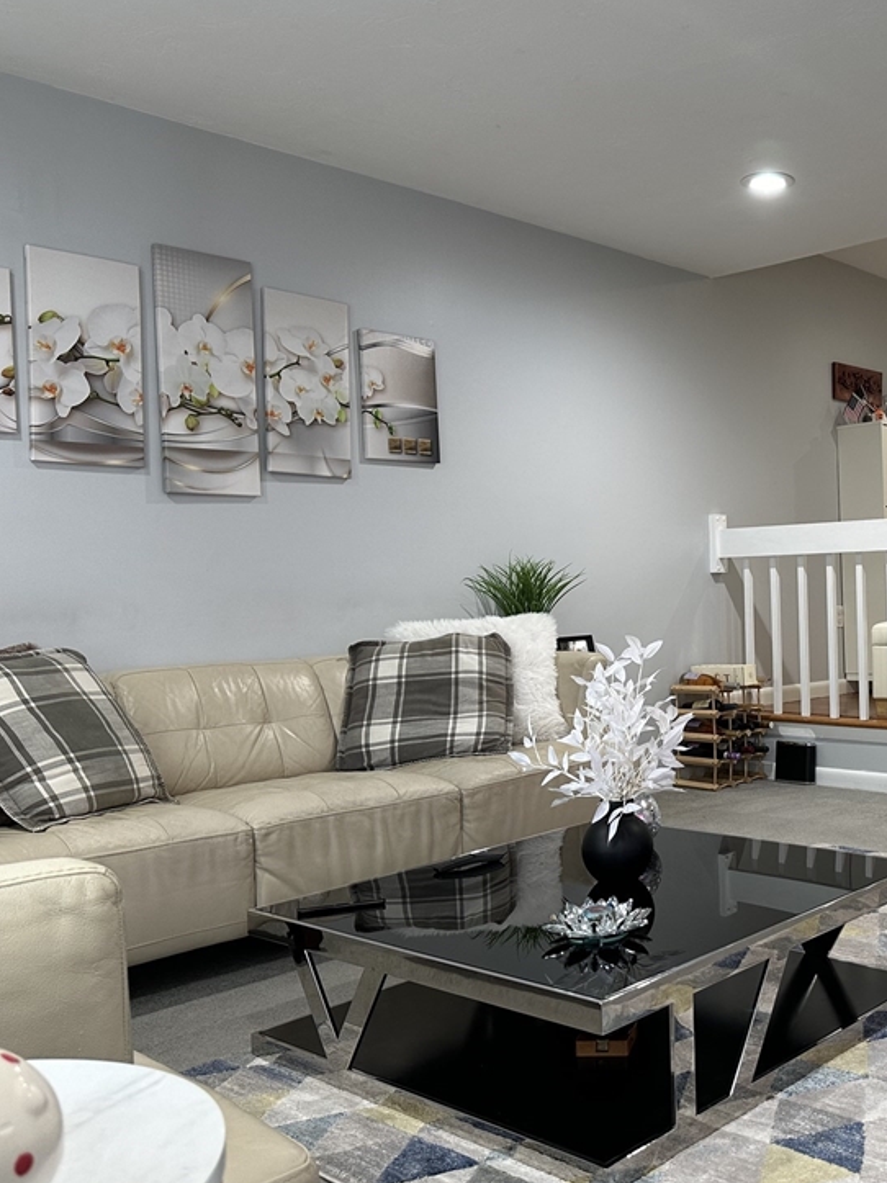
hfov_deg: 39.5
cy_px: 579
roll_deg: +1.5
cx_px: 756
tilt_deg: -0.4
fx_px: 1162
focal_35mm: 34
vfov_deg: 54.0
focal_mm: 6.86
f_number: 1.78
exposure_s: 1/60
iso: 125
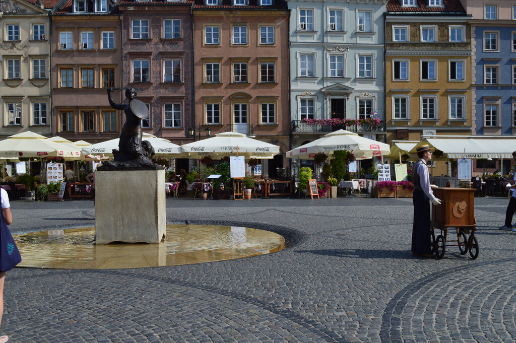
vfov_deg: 36.8
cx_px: 258
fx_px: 516
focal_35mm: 36
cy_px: 172
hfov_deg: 53.2
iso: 400
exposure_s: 1/500
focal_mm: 24
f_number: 11
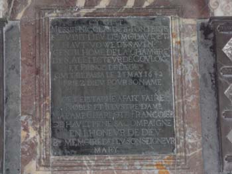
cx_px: 116
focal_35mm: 128
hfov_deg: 15.4
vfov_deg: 11.6
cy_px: 87
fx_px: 858
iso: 400
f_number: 3.9
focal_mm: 19
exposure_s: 1/30
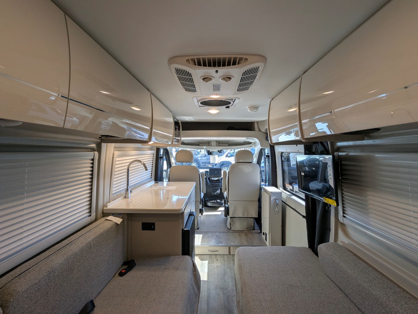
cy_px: 157
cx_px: 209
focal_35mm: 16
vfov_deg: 78.2
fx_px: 193
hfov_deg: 94.4
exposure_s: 1/93.8
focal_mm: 2.35
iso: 45
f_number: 2.2
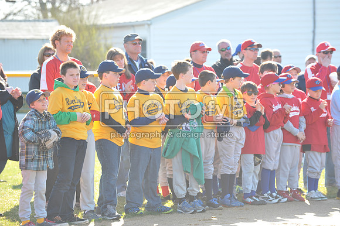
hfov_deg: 10.3
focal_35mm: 200
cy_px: 113
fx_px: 1888
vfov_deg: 6.9
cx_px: 170
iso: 400
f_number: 7.1
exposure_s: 1/200
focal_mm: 200
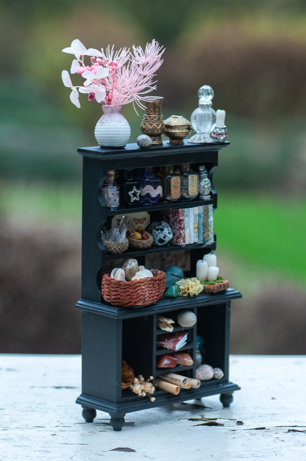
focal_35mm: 135
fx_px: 1726
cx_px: 153
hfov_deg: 10.1
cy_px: 230
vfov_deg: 15.2
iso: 250
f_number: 7.1
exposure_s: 1/60
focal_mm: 90
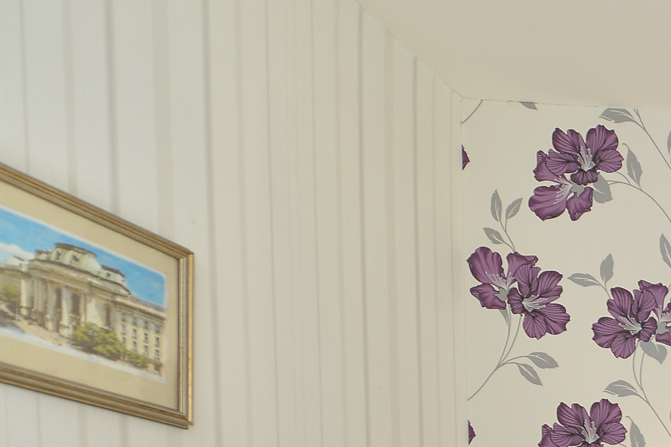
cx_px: 1167
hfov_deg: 23.3
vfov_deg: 21.3
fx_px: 951
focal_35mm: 51
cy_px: 712
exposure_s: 1/60
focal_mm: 14
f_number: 5
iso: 500
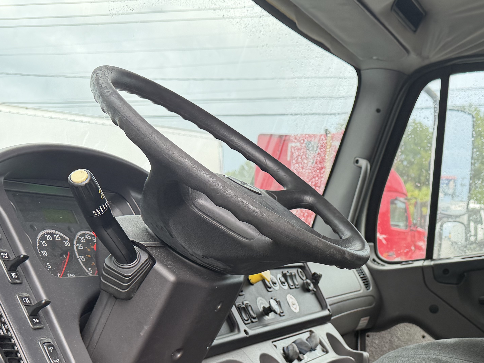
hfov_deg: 38.5
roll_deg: -1.2
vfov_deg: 29.1
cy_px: 325
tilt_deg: -4.6
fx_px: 671
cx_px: 368
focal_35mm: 48
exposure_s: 1/216
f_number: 1.78
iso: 80
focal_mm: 6.76
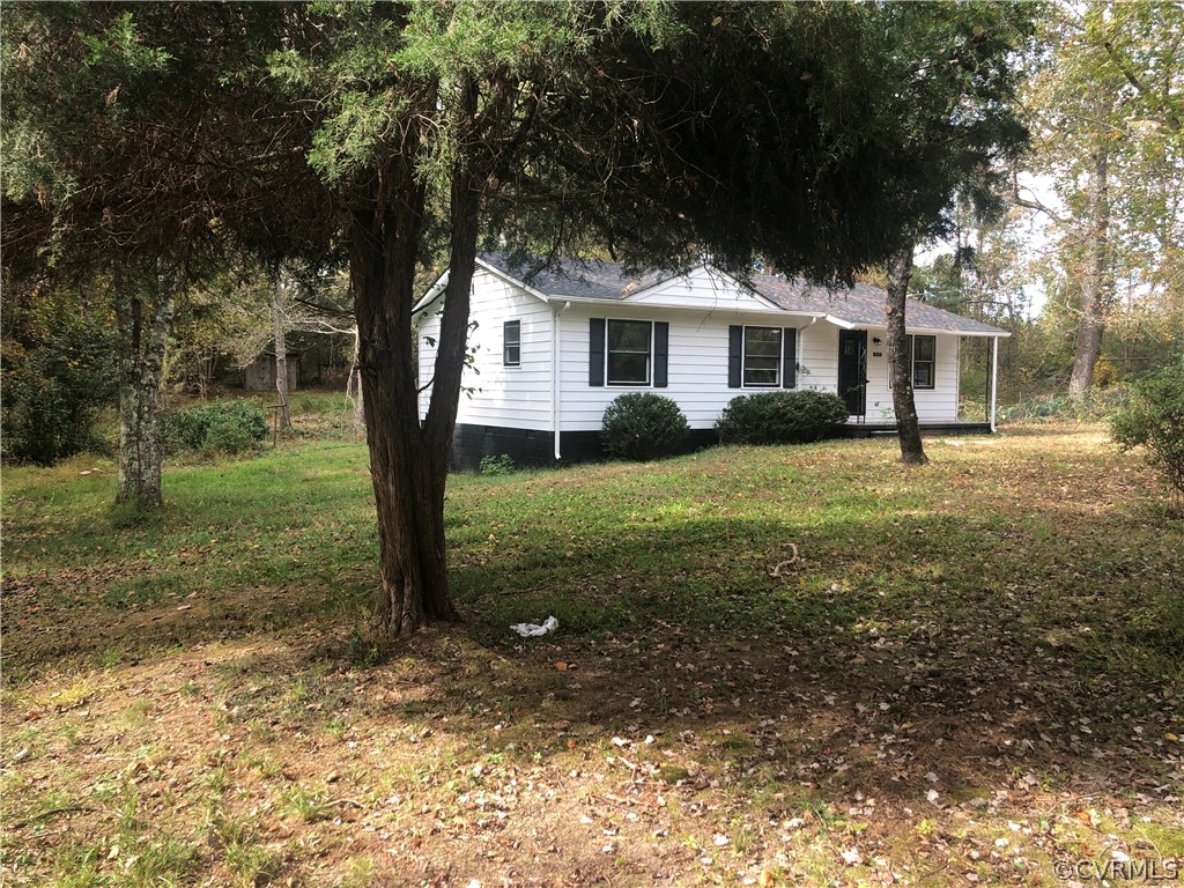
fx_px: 958
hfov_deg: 63.4
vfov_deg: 49.7
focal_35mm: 28
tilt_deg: -2.3
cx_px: 592
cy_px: 444
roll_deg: +0.4
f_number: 1.8
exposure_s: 1/169
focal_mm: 4
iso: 20
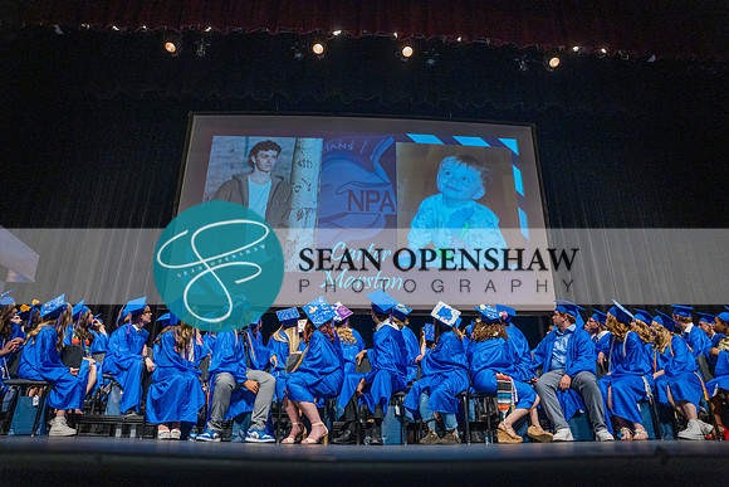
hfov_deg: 73.7
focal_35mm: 24
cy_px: 244
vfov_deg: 53.2
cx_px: 364
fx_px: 486
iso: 2500
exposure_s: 1/160
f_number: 2.8
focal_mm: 24
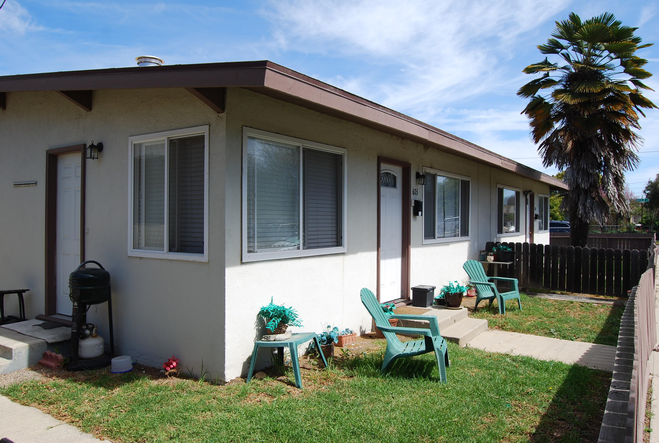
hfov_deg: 67.3
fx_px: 495
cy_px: 222
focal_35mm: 27
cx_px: 330
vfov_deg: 48.1
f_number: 7.1
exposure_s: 1/200
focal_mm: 18
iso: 100
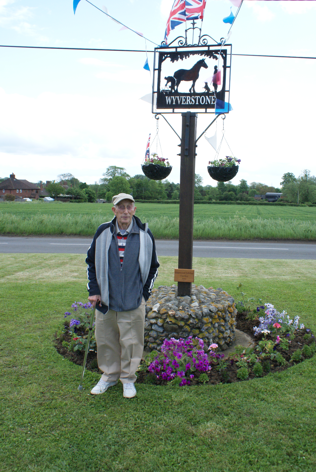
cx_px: 158
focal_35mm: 30
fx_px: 394
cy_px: 236
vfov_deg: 61.9
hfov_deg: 43.7
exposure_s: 1/400
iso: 800
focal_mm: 20
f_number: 10
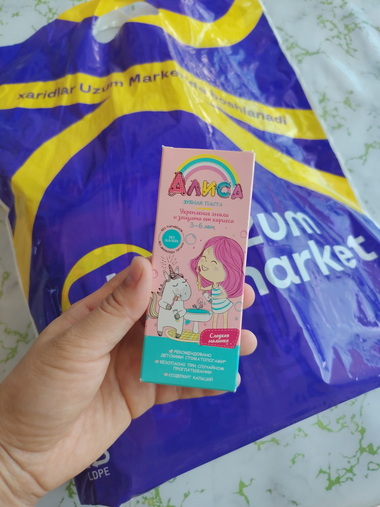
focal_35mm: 24
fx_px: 351
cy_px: 254
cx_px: 190
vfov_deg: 71.6
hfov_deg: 56.8
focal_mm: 5.25
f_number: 1.75
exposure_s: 1/100
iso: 169
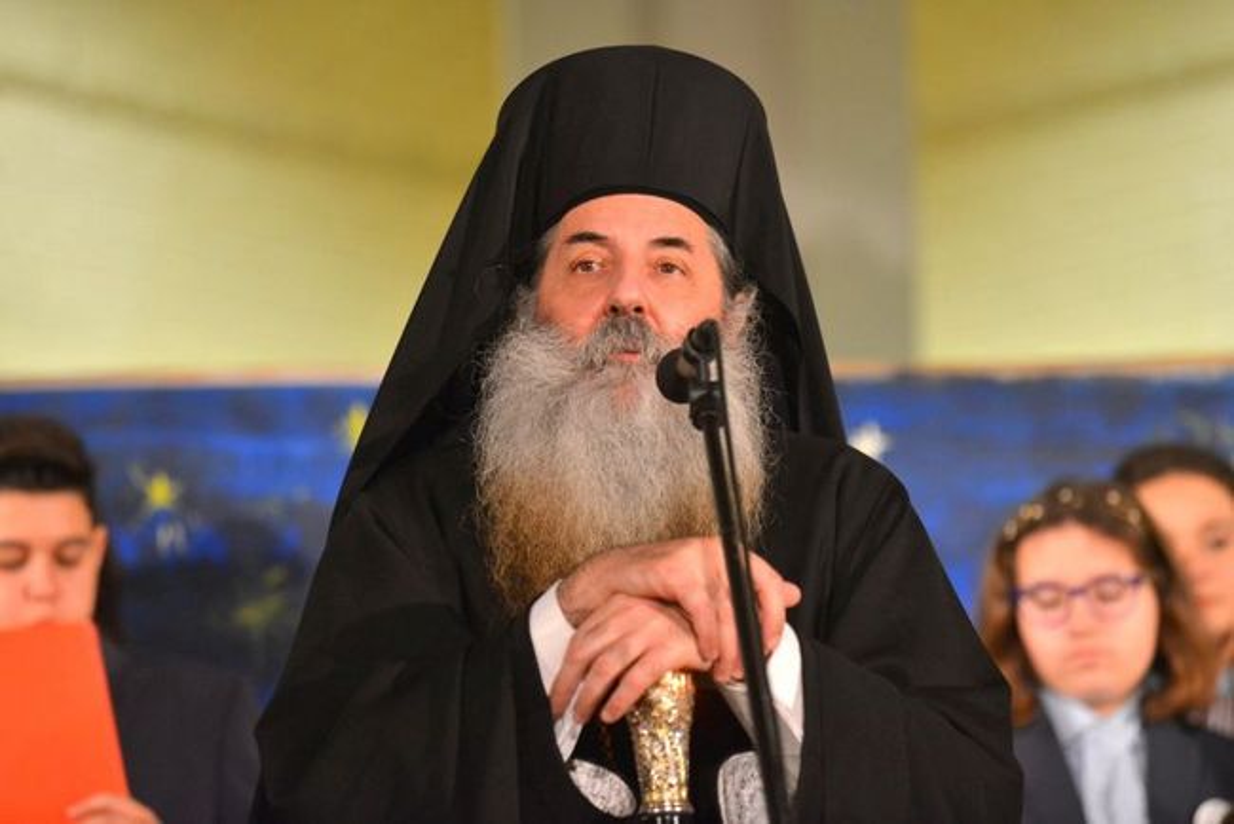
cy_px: 412
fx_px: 6858
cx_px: 617
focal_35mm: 200
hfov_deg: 10.3
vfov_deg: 6.9
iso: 1600
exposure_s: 1/125
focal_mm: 200
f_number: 3.5
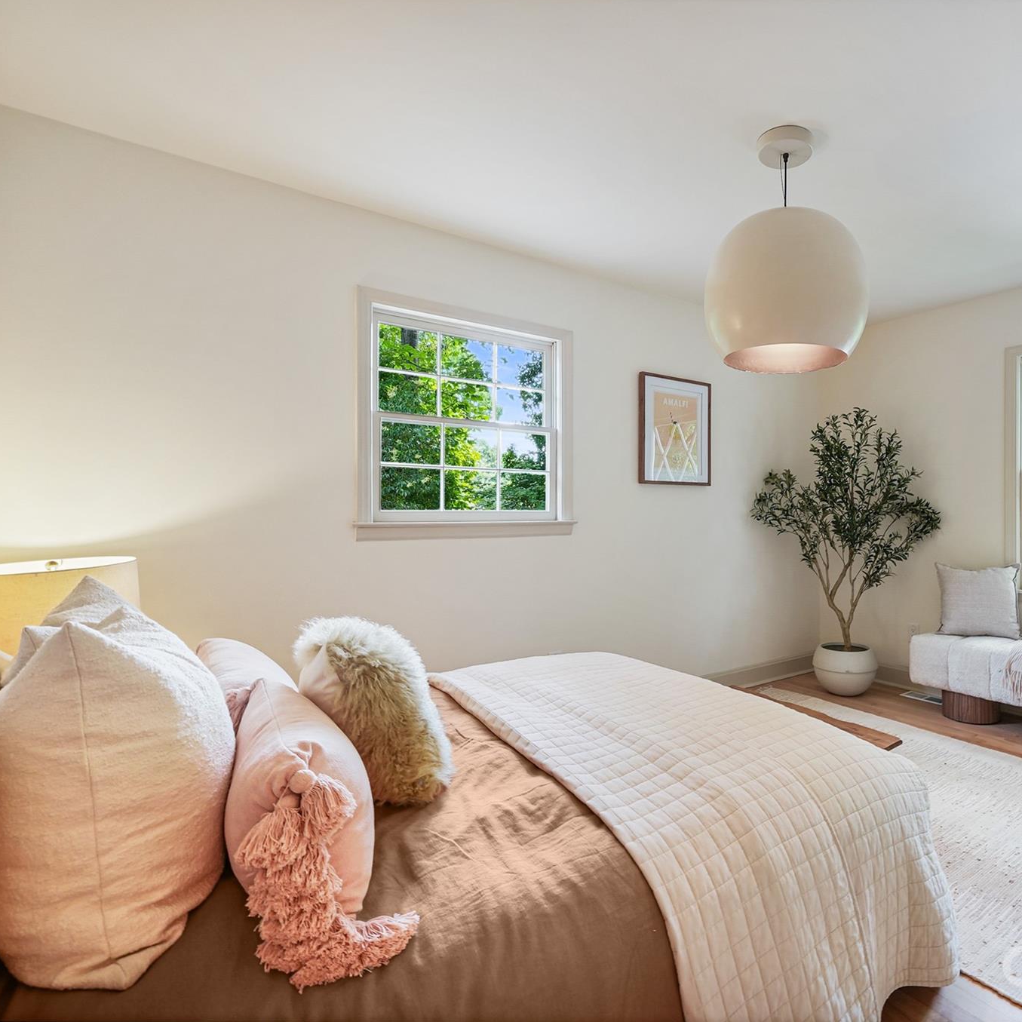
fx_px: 601
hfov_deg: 78.0
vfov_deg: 80.7
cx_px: 684
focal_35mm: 18
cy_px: 508
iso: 100
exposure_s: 1/1.25
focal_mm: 14
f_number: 10
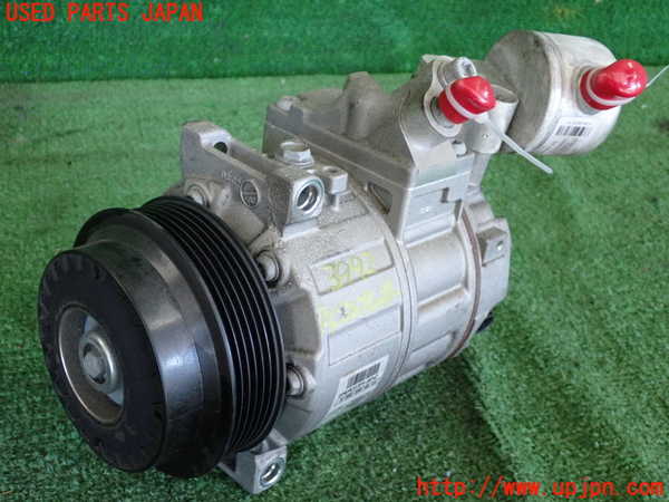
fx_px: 850
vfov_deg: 32.9
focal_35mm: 44
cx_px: 334
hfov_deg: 42.9
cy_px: 251
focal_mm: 7.84
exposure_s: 1/125
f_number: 2.9
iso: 800
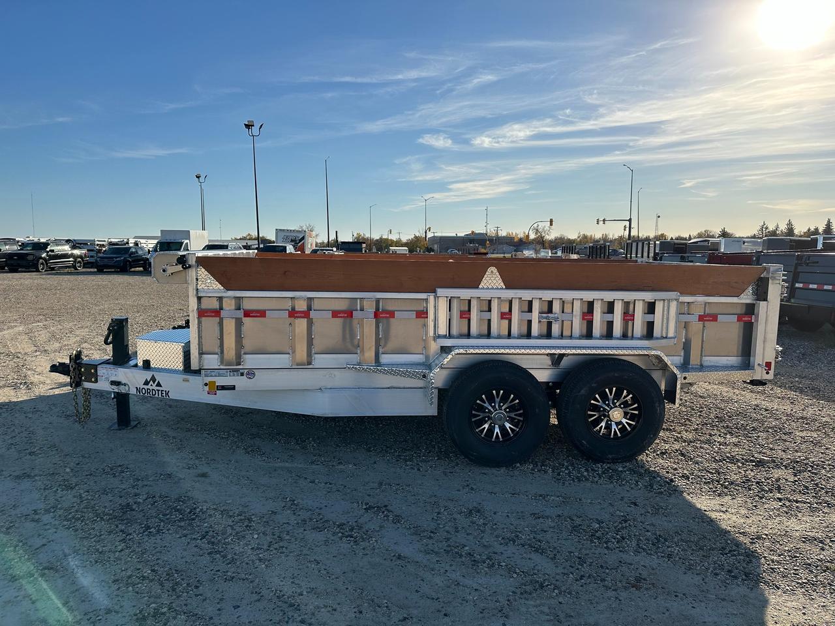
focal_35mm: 24
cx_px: 418
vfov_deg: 56.8
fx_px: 579
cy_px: 313
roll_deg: +0.4
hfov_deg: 71.6
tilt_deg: -5.8
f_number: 1.78
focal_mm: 6.86
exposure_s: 1/7042
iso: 80
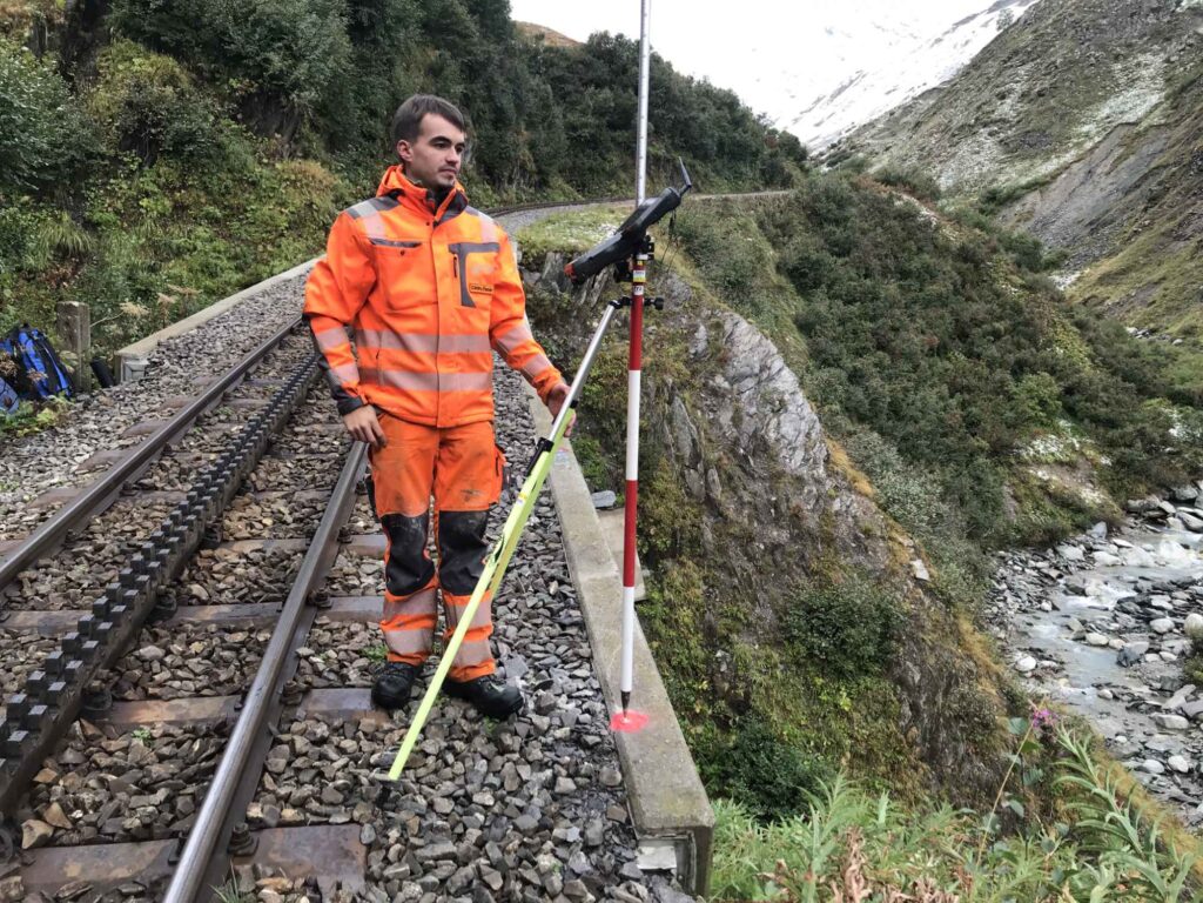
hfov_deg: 63.4
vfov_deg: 49.7
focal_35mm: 28
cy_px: 452
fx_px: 973
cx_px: 602
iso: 20
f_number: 1.8
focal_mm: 4
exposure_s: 1/215
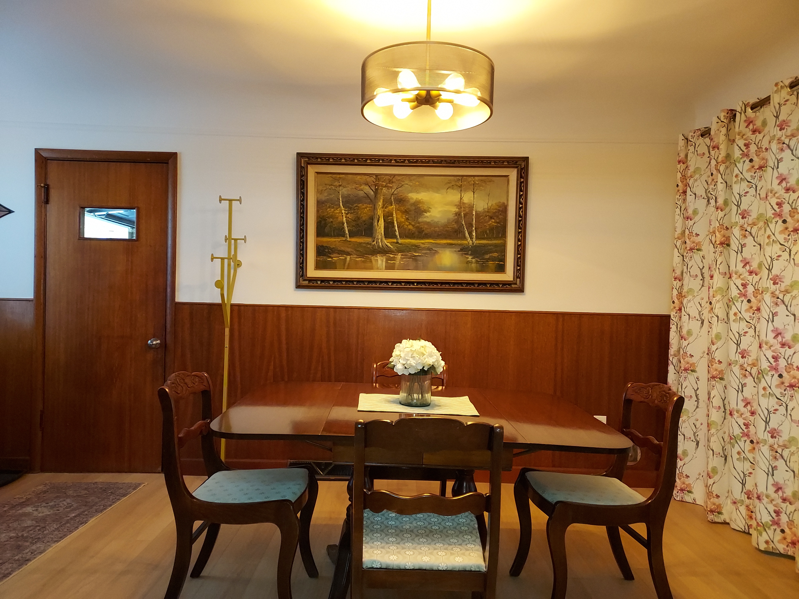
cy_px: 300
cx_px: 400
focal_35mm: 24
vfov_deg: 56.8
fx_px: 554
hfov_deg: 71.6
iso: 320
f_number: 1.8
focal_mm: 4.6
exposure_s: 1/40
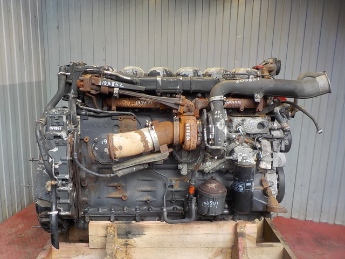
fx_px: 299
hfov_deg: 60.0
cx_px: 172
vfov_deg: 46.8
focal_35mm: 30
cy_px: 130
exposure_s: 1/30
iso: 125
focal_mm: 4.1
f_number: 3.3
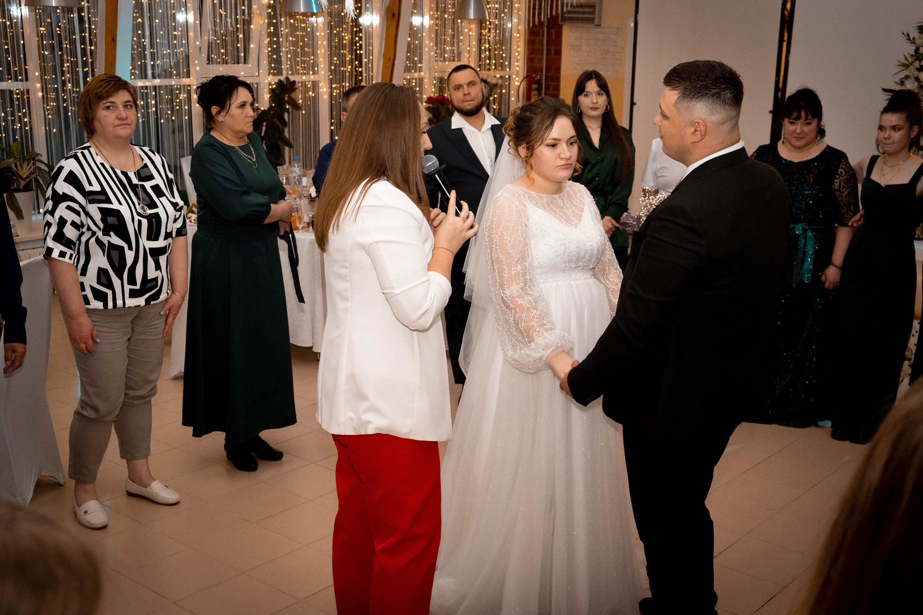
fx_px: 1056
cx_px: 440
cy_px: 352
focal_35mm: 41
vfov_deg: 32.4
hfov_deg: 47.2
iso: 1600
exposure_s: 1/160
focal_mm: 24.3
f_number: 4
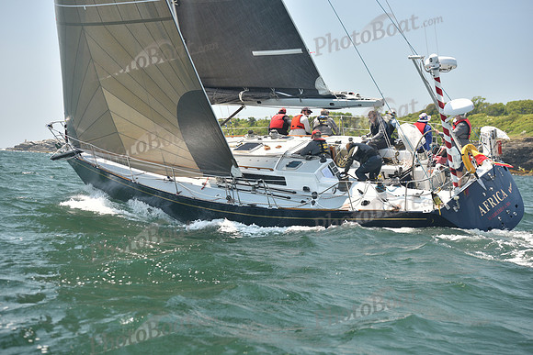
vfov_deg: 19.5
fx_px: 1037
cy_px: 178
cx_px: 266
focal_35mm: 70
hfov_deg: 28.8
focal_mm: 70
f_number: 3.5
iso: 250
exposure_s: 1/640
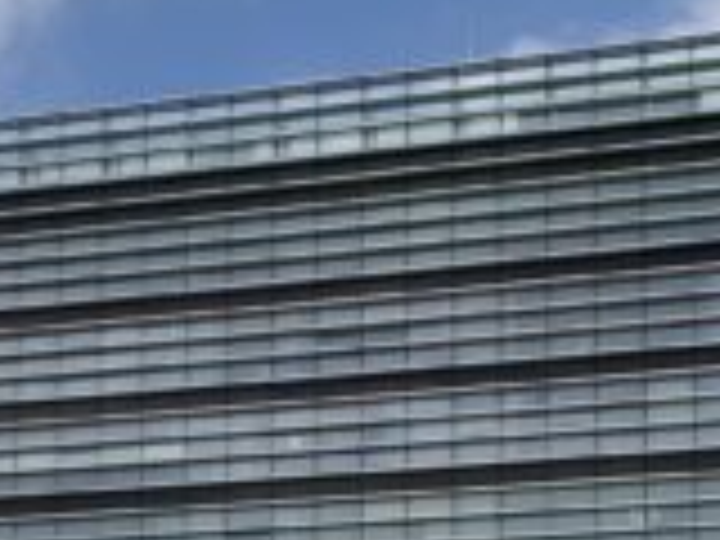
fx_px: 2600
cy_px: 770
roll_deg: -1.2
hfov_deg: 15.6
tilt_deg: +6.5
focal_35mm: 125
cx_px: 90
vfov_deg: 11.4
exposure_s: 1/3185
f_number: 1.8
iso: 25
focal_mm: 4.25
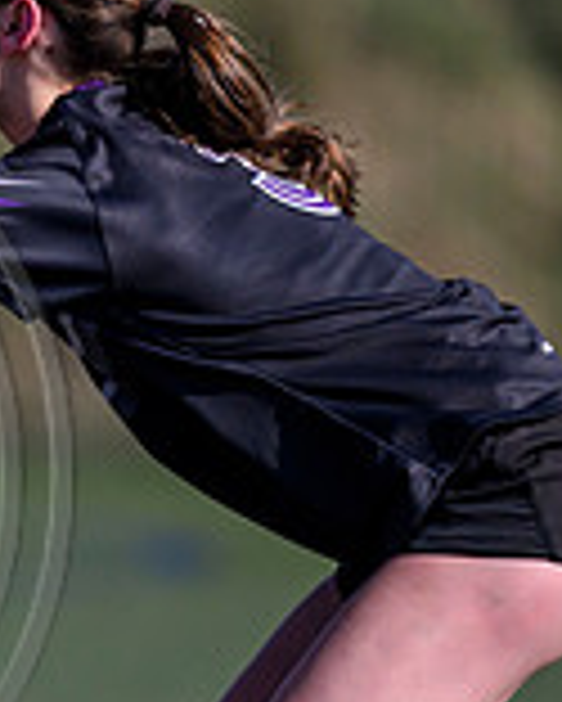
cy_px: 564
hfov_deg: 0.8
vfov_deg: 1.1
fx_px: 38094
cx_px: -799
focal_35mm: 1834
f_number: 3.2
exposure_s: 1/8000
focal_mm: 400
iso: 500
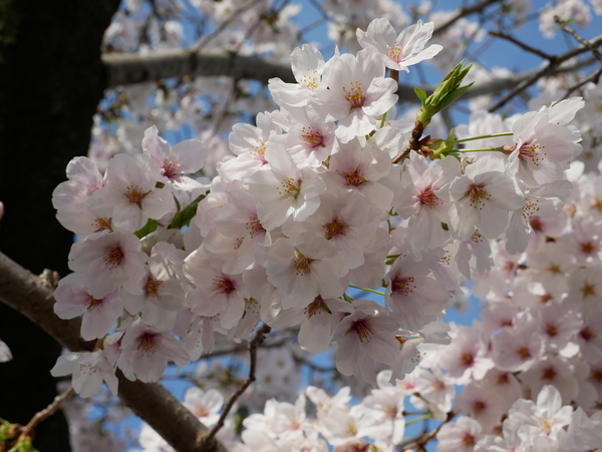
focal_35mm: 64
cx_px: 301
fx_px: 1114
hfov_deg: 30.2
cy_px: 226
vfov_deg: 23.0
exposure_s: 1/400
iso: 200
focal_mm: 32
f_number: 9
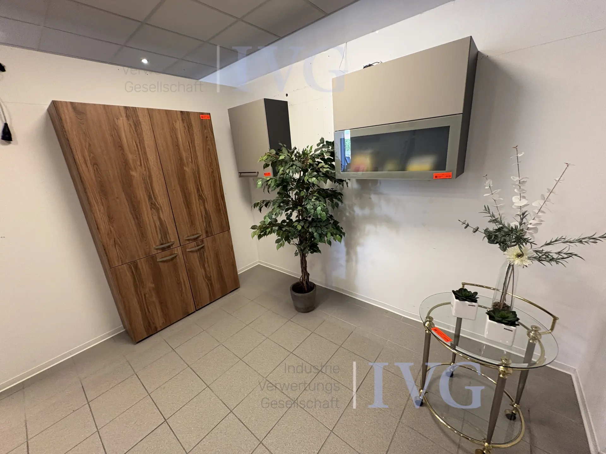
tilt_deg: -14.0
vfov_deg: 85.7
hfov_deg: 102.1
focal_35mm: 14
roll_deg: +4.4
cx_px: 303
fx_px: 245
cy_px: 227
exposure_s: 1/50
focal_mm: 2.22
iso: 200
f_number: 2.2
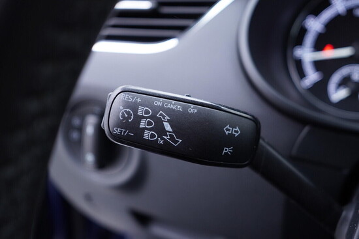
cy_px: 120
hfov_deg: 53.1
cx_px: 180
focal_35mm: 36
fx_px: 359
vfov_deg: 36.9
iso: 320
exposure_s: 1/40
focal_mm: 24
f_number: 2.8
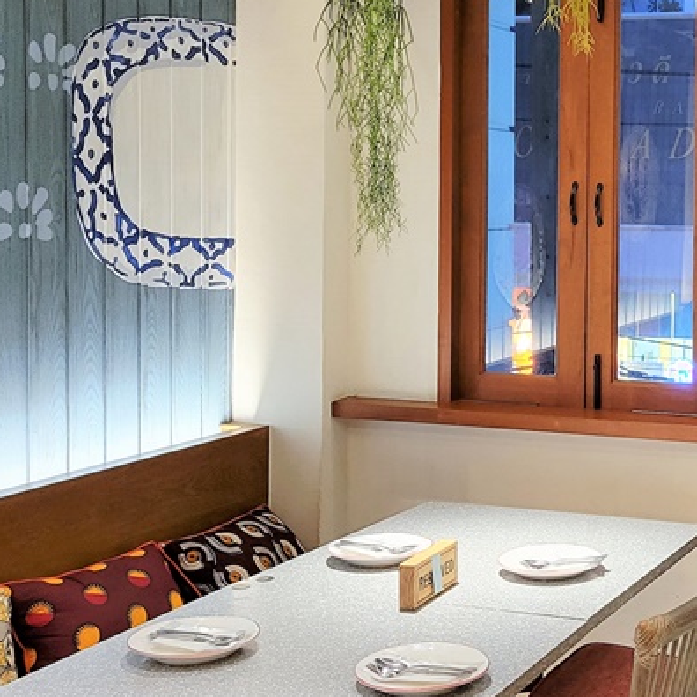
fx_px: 1321
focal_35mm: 58
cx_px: 706
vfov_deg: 29.4
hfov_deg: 27.7
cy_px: 253
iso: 640
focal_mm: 5.4
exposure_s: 1/50
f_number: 1.8
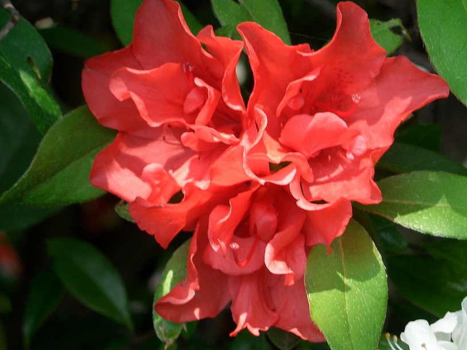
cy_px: 179
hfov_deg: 13.2
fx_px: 2024
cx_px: 271
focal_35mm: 150
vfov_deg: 9.9
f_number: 4
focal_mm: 25.6
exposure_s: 1/80
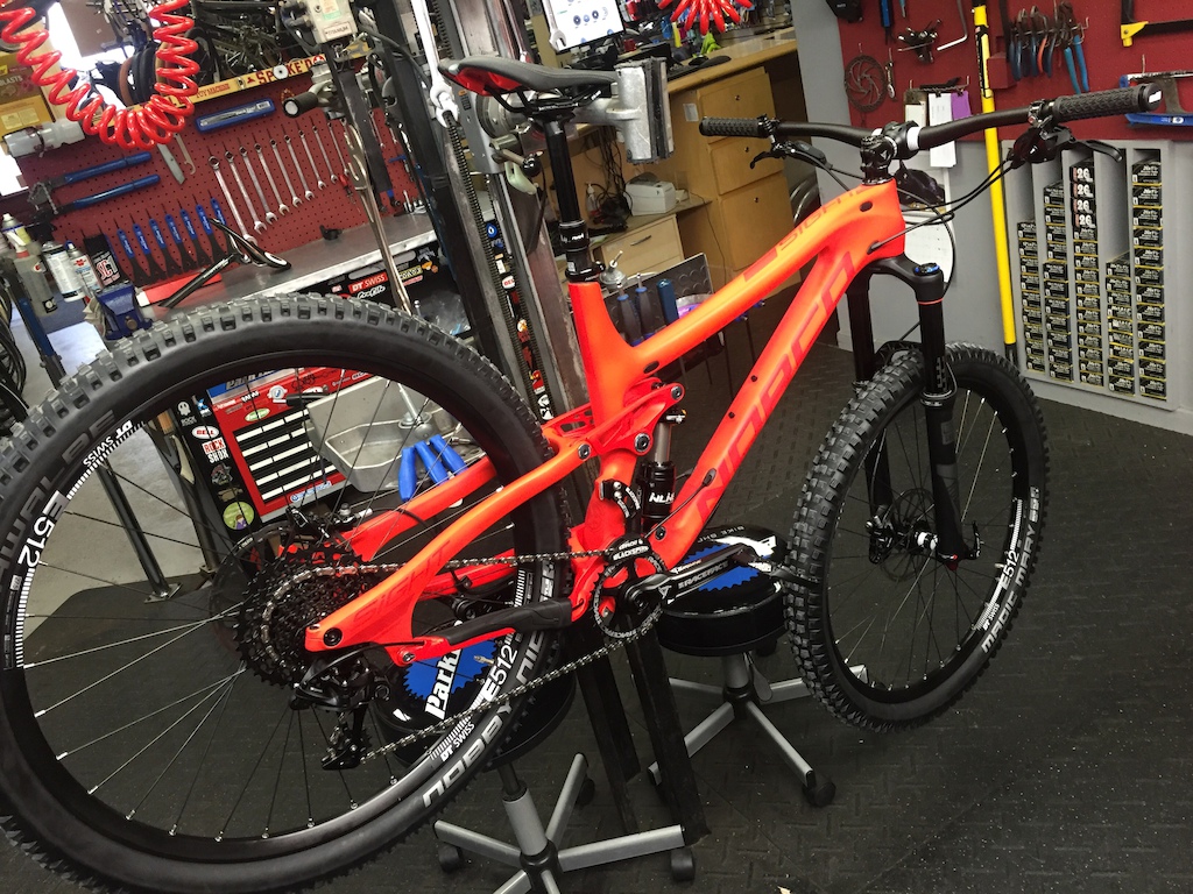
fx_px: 999
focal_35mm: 29
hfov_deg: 61.7
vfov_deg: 48.2
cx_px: 596
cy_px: 447
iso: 125
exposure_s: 1/30
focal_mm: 4.15
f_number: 2.2
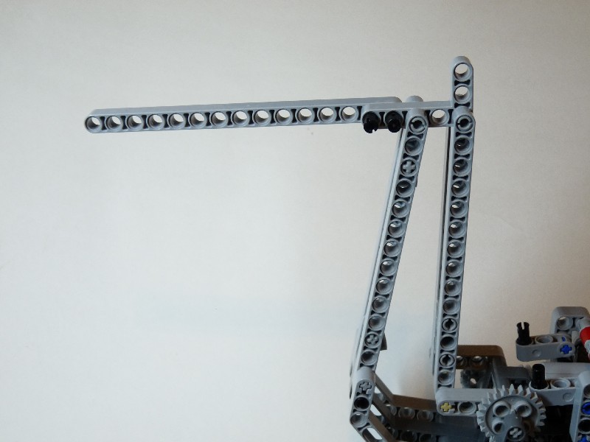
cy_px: 221
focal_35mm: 52
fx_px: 886
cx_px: 295
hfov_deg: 36.8
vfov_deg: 28.0
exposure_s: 1/30
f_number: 3.2
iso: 125
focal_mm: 9.2
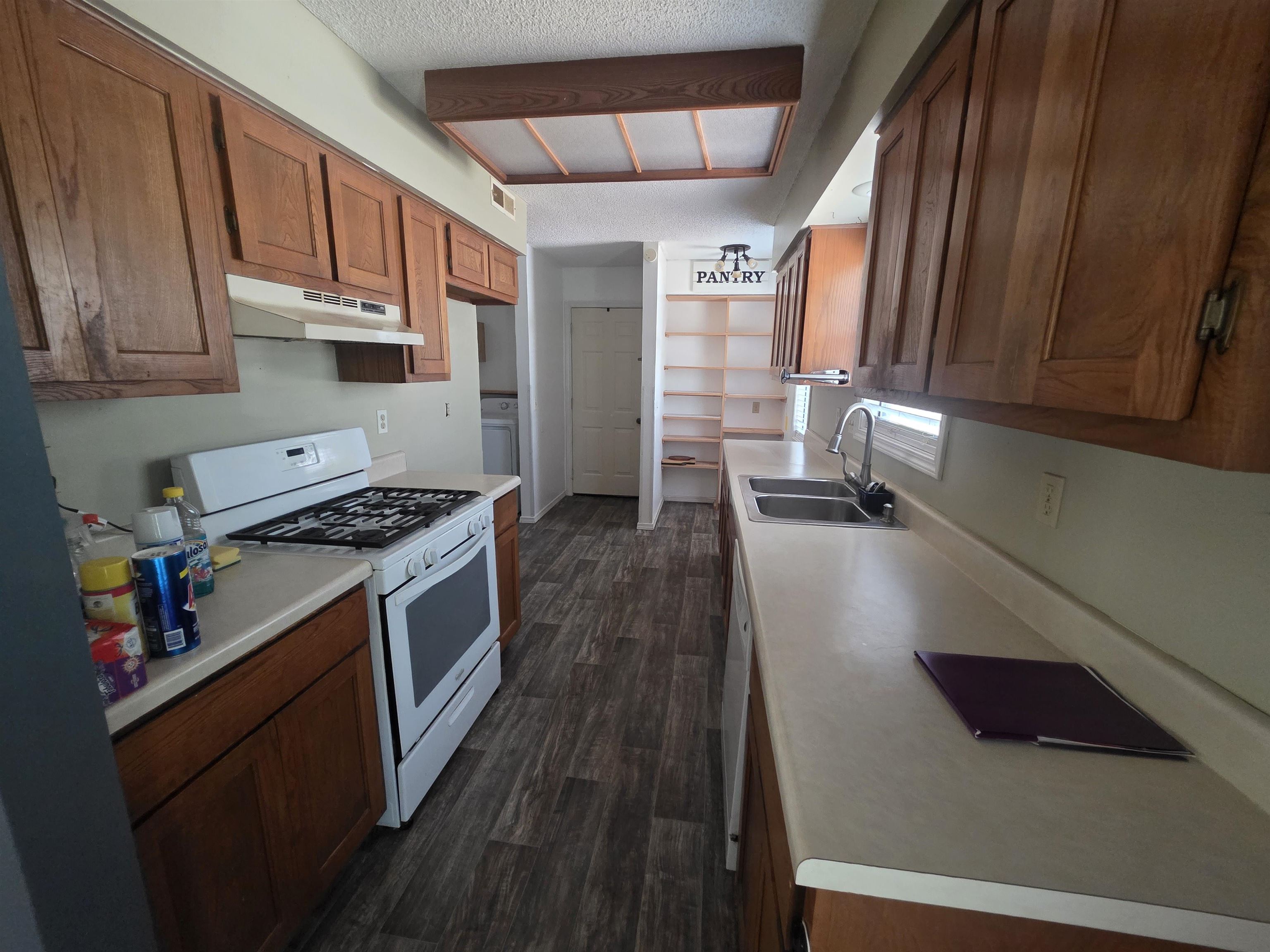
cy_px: 476
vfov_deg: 89.9
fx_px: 477
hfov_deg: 106.2
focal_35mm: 13
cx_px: 635
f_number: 1.9
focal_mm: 2.2
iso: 640
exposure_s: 1/60
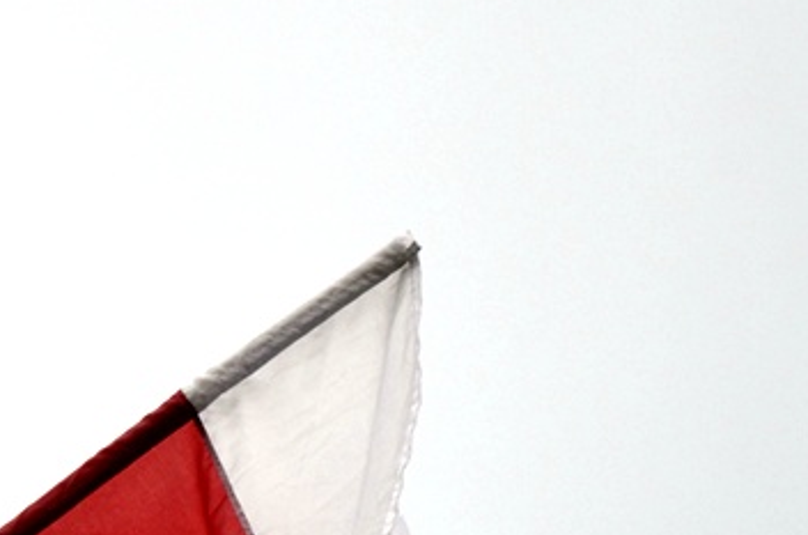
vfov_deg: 5.0
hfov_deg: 7.5
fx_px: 6113
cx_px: 57
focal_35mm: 273
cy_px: 572
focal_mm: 80
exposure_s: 1/160
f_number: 6.3
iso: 200
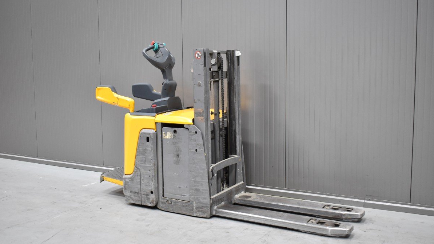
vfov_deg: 30.0
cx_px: 216
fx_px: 455
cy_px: 119
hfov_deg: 51.0
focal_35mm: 40
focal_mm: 25
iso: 1250
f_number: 4.5
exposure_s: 1/50
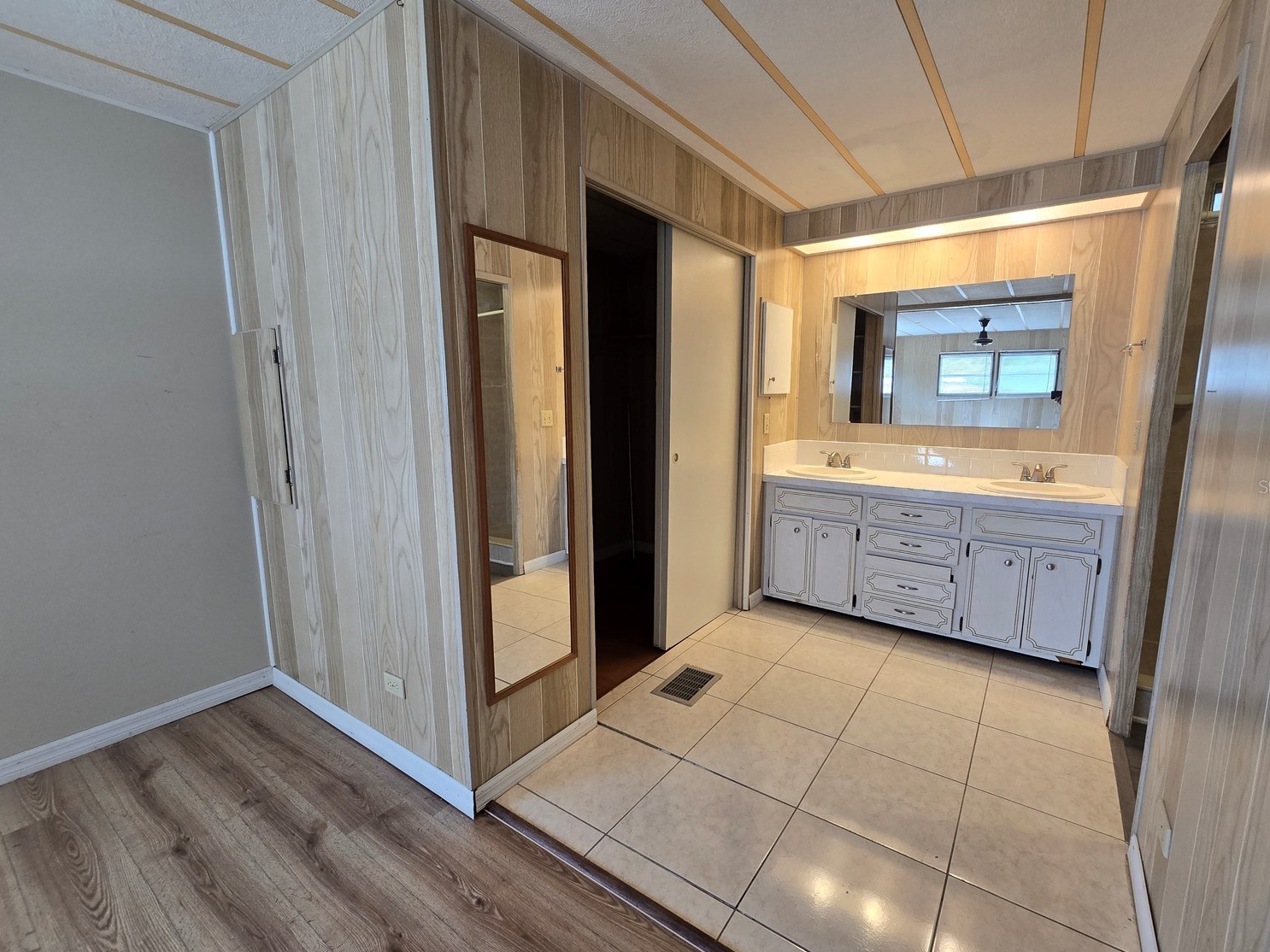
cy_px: 486
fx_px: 514
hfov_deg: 102.0
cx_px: 656
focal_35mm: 14
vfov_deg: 85.6
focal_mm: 2.2
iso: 125
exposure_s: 1/60
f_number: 2.2
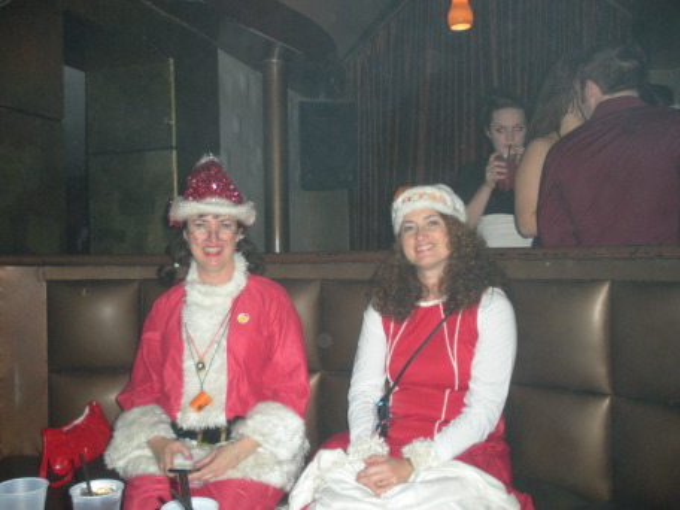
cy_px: 255
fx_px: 707
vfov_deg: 39.7
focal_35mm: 36
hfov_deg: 51.4
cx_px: 340
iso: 302
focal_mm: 6.3
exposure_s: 1/60
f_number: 3.5
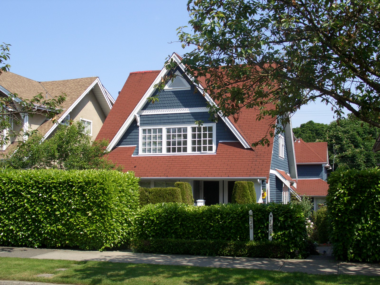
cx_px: 190
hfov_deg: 43.9
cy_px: 142
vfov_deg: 33.6
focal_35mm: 43
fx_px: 472
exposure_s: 1/640
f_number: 4.7
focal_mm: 9.2
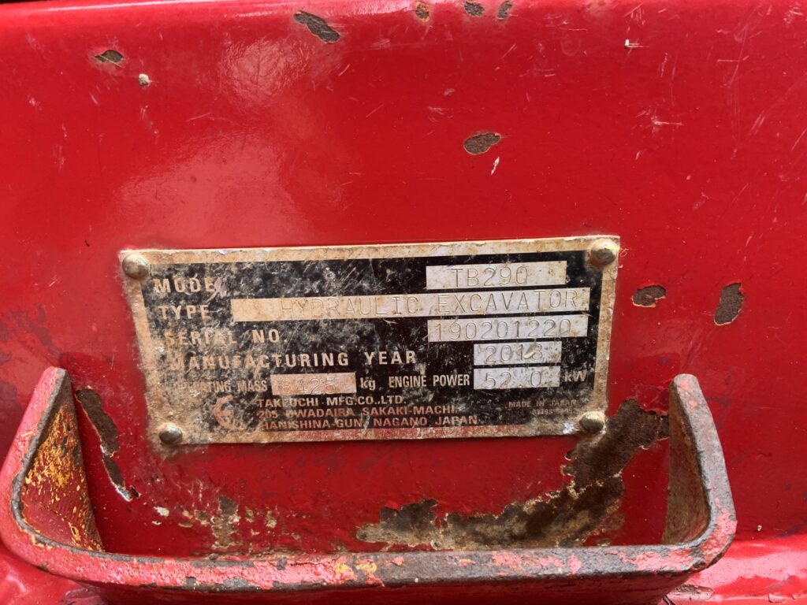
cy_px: 302
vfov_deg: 48.2
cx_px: 404
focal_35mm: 29
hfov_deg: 61.7
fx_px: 676
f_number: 1.8
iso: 40
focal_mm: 3
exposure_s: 1/122
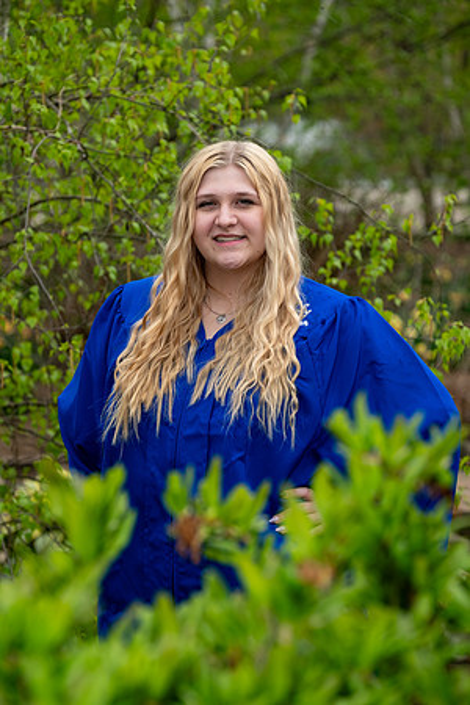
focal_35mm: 142
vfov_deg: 14.4
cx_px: 235
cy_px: 352
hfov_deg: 9.7
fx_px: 2781
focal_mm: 94.5
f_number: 4.5
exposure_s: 1/250
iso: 250
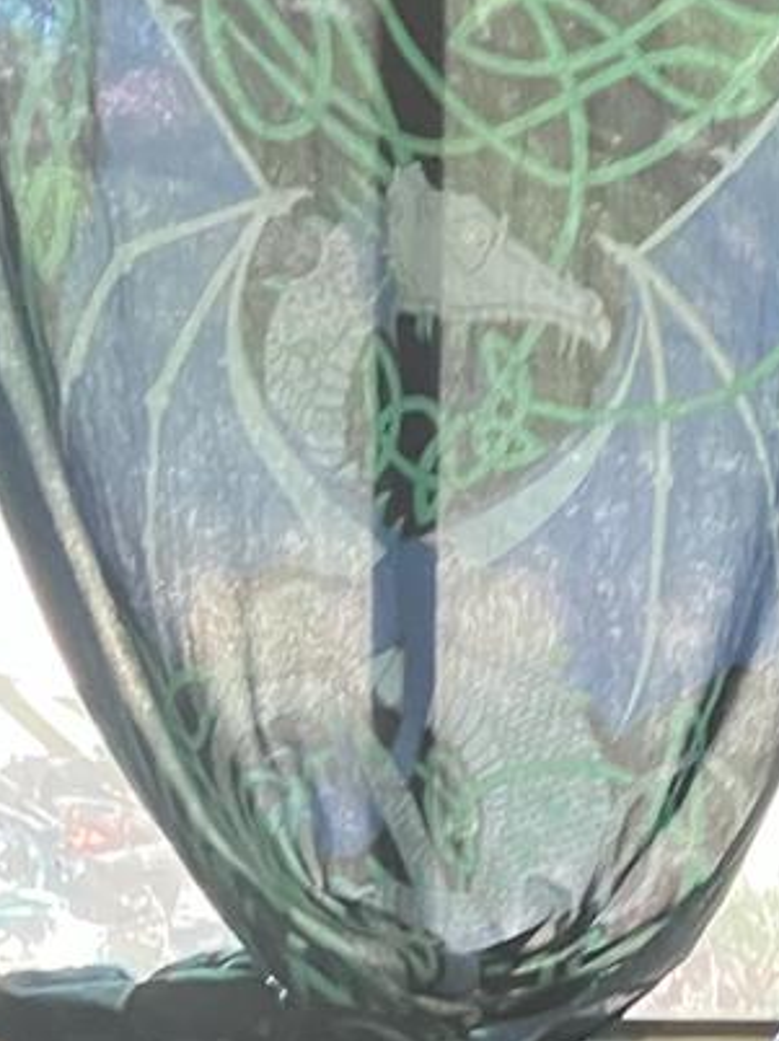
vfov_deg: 17.1
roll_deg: -5.9
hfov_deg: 12.9
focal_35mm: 107
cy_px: 1424
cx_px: 1253
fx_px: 3214
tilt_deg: -15.3
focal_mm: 3.99
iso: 400
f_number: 1.8
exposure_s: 1/30
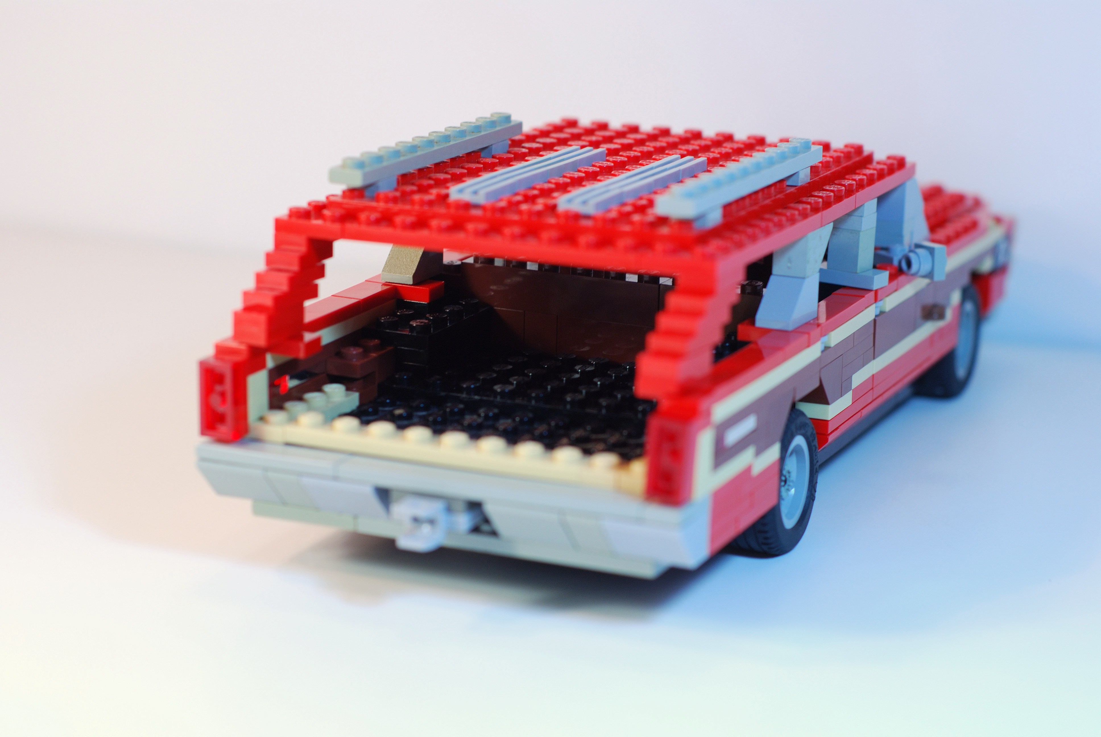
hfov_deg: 27.0
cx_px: 550
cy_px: 368
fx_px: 2296
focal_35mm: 75
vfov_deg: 18.2
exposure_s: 1/50
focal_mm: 50
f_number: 4
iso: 200
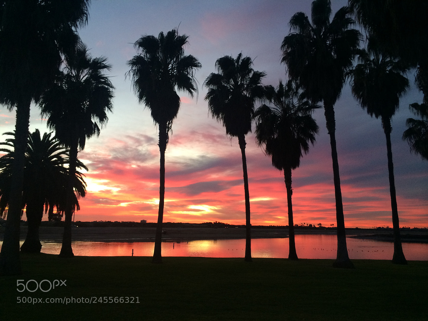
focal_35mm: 30
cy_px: 160
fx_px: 371
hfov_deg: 60.0
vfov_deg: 46.8
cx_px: 214
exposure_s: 1/30
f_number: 2.2
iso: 100
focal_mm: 4.12
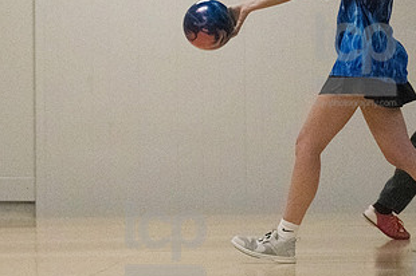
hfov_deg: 6.3
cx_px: 356
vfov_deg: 4.2
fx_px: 3763
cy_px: 60
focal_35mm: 326
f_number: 4
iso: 10000
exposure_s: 1/1250
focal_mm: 116
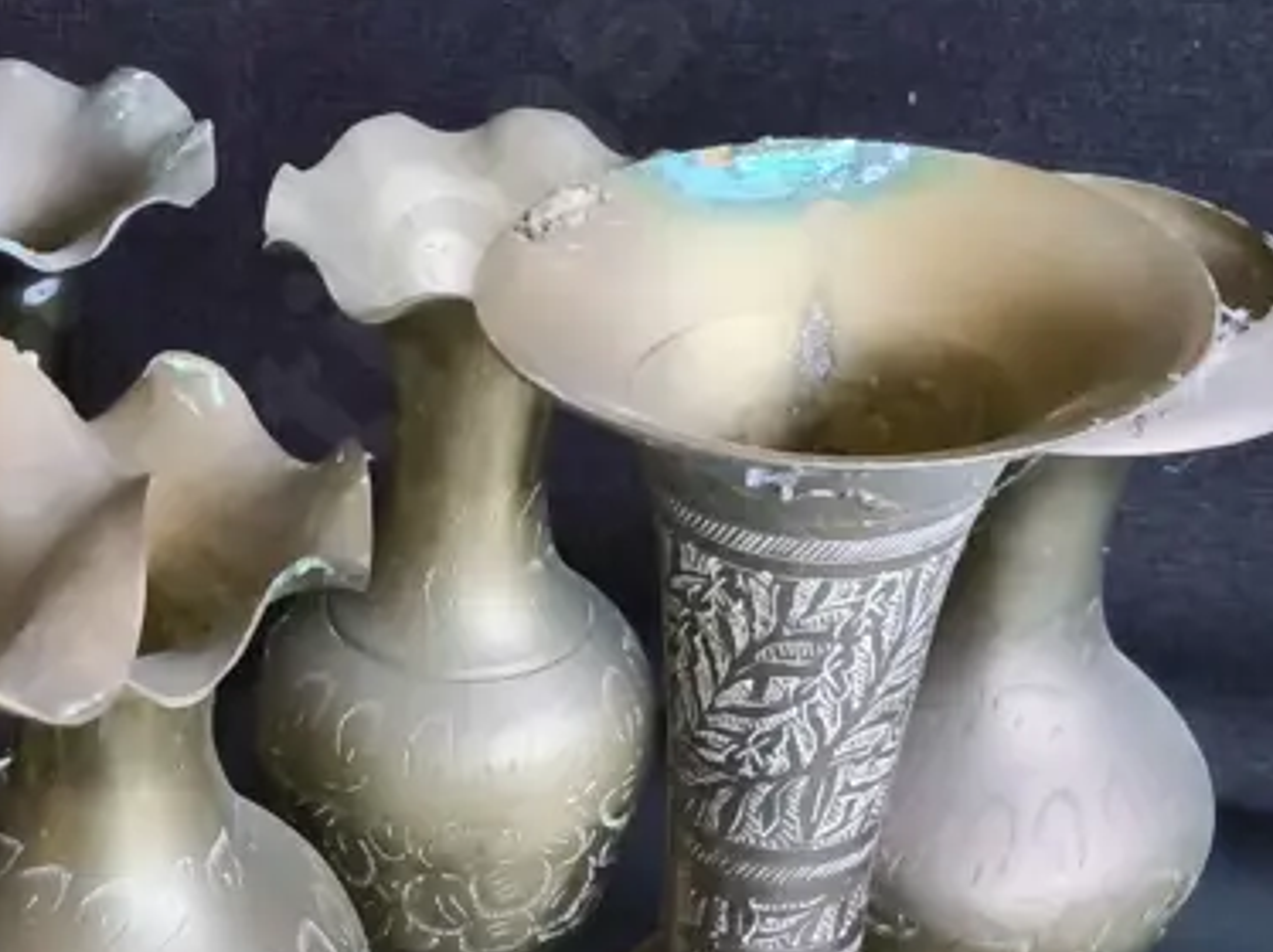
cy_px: 826
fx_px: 2720
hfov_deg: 25.2
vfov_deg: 19.6
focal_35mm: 74
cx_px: 24
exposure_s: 1/100
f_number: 2
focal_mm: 2.87
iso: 500
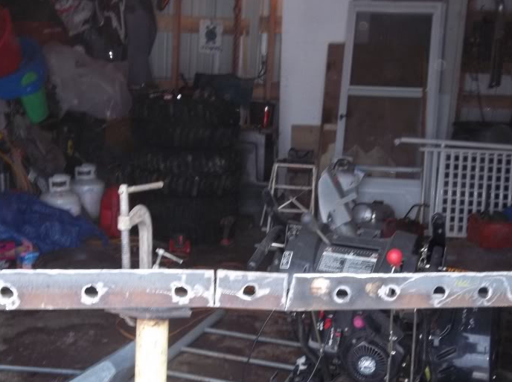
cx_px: 229
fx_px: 812
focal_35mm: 55
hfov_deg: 34.9
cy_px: 282
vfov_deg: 26.2
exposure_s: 1/40
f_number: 4
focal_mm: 6.6
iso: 160
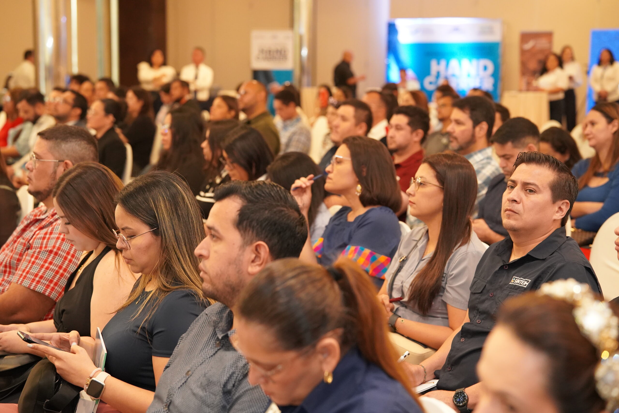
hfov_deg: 28.8
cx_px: 310
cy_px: 206
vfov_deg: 19.5
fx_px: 1204
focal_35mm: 70
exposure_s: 1/160
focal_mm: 70
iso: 6400
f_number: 4
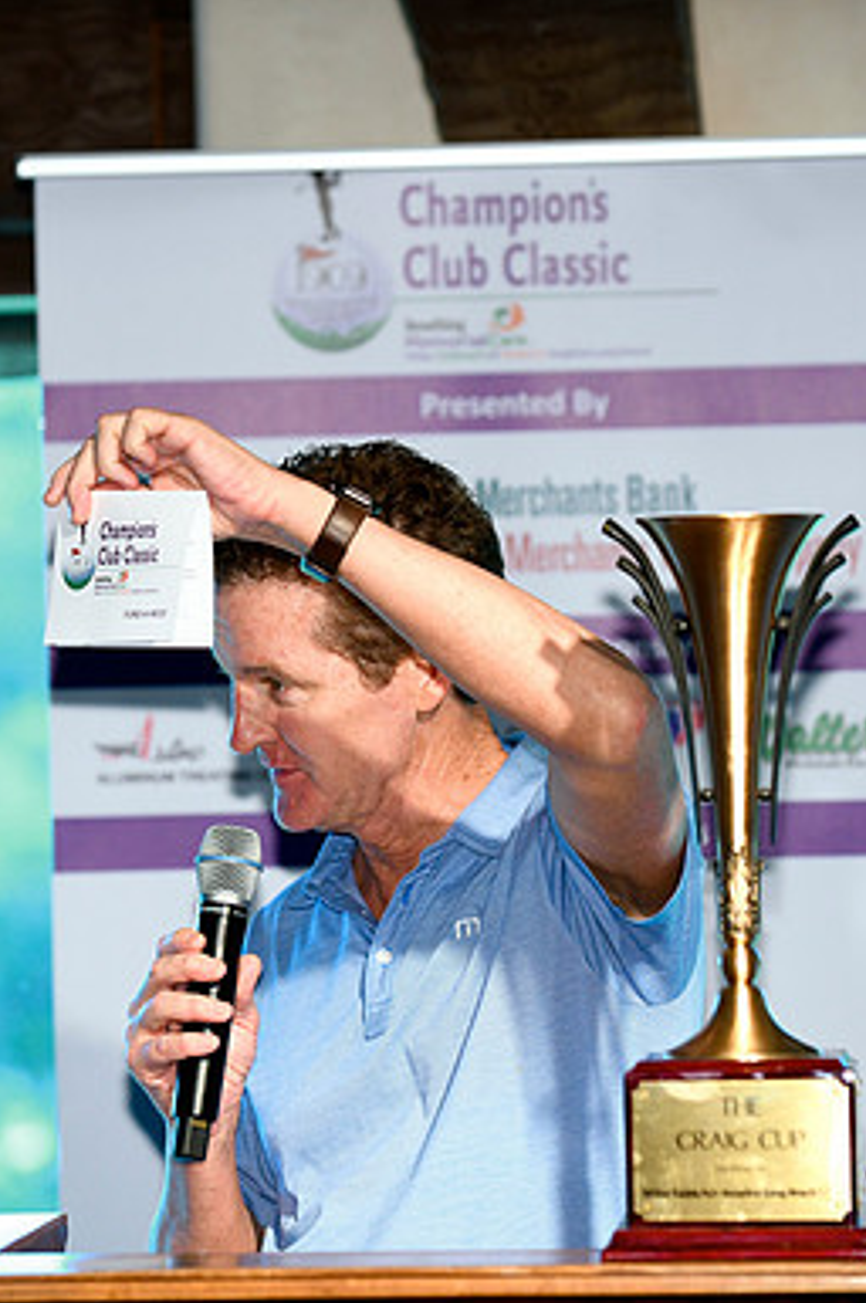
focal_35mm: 181
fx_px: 6542
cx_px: 372
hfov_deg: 7.6
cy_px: 652
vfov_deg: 11.4
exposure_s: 1/200
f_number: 3.5
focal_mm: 120
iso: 640
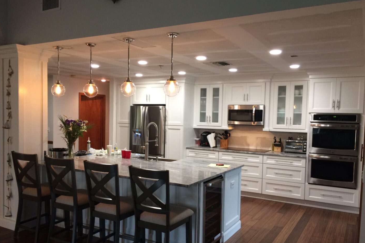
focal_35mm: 31
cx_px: 182
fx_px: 314
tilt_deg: -3.6
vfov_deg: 42.3
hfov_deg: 60.3
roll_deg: -0.9
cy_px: 132
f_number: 2.2
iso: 125
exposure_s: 1/30
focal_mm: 4.15
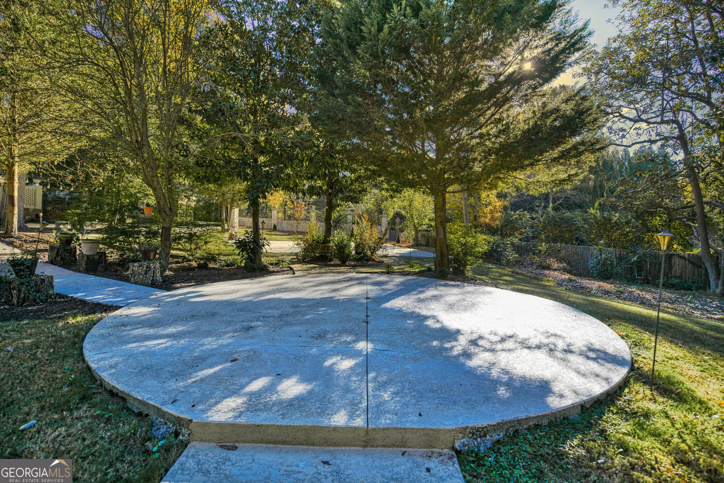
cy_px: 242
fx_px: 322
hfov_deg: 96.7
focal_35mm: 16
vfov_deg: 73.7
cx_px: 362
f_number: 4
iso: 64
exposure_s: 1/500
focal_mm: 16
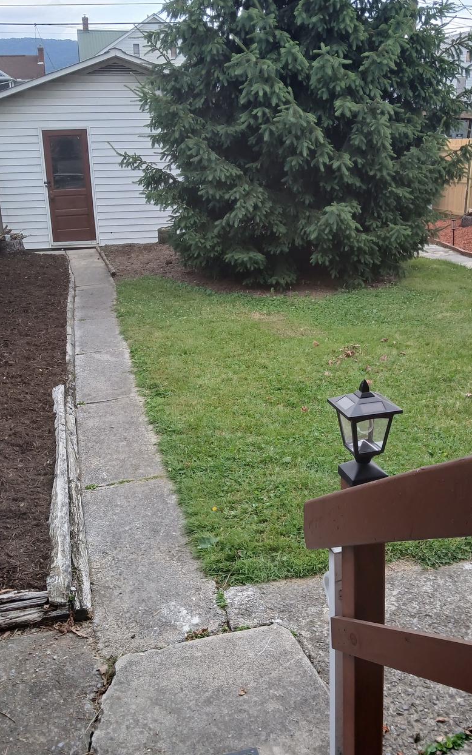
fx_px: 700
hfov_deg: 37.2
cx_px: 260
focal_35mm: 34
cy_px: 387
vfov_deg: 56.7
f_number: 1.8
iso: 25
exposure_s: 1/60
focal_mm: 3.98
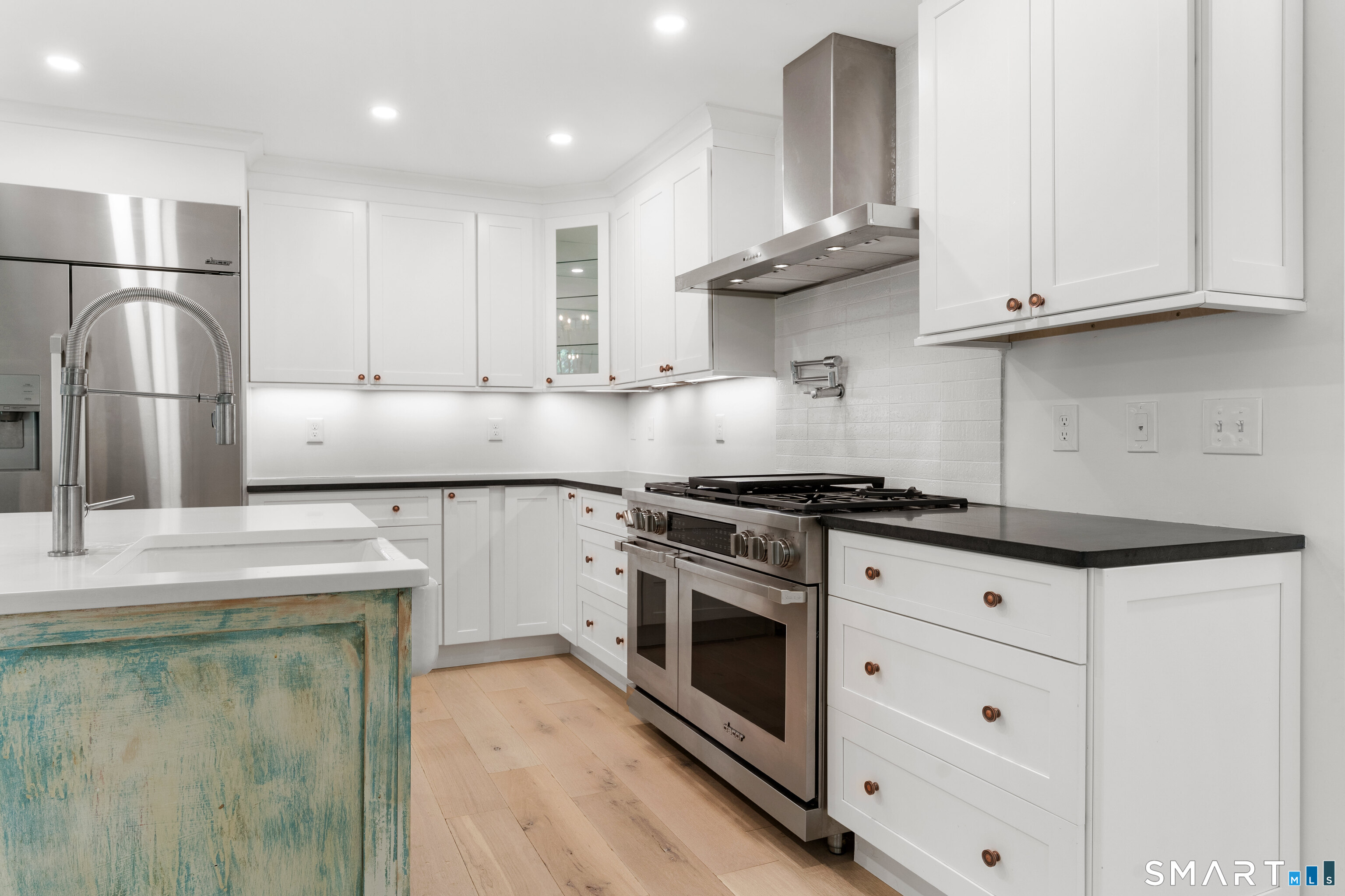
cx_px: 672
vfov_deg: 57.2
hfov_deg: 78.6
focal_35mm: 22
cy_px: 448
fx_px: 822
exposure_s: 1/4
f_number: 8
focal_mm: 22
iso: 320
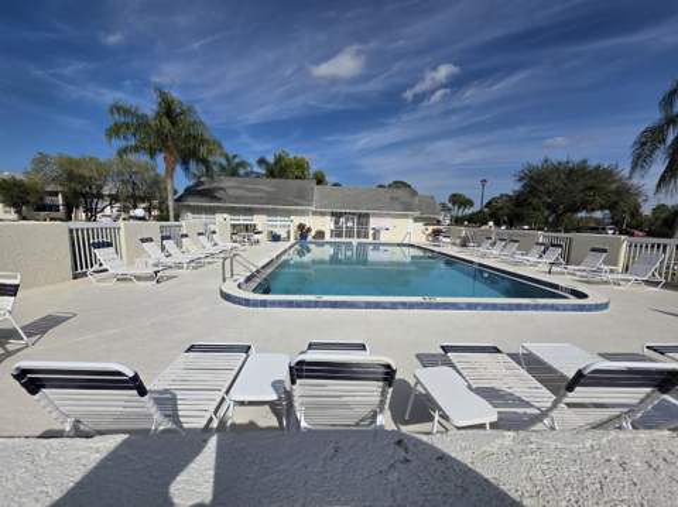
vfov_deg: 89.8
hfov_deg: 106.2
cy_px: 254
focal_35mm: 13
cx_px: 339
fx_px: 254
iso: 40
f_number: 1.9
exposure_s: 1/4994
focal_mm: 2.2
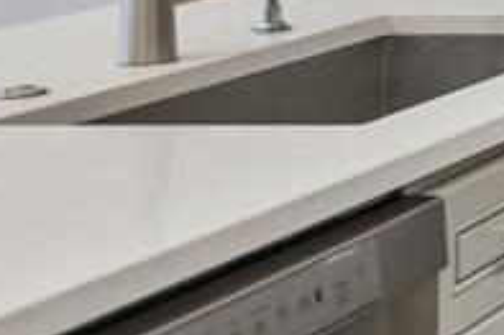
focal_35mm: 117
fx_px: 1637
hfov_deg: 11.7
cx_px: 1417
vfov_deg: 11.1
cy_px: -210
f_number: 4
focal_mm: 16
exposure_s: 1/3.33
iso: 200
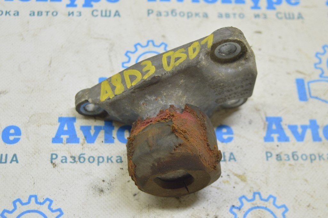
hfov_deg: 33.4
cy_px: 109
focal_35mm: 60
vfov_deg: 22.6
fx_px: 546
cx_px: 164
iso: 400
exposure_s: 1/20
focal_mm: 40
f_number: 5.6
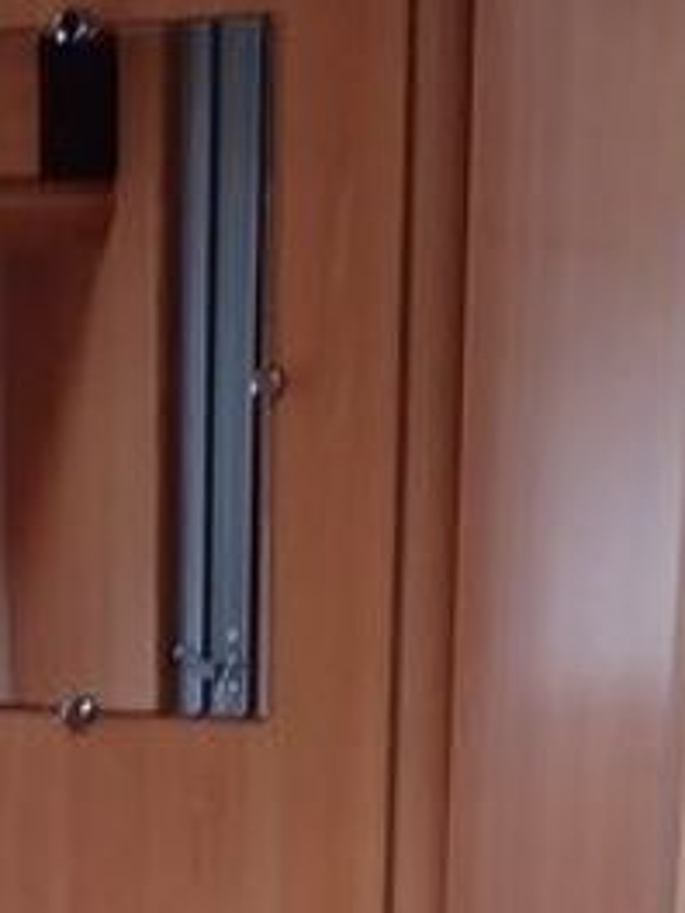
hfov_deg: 11.6
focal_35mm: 126
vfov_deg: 14.3
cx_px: -48
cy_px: 1503
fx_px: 3324
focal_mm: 4.6
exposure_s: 1/50
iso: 125
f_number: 1.8
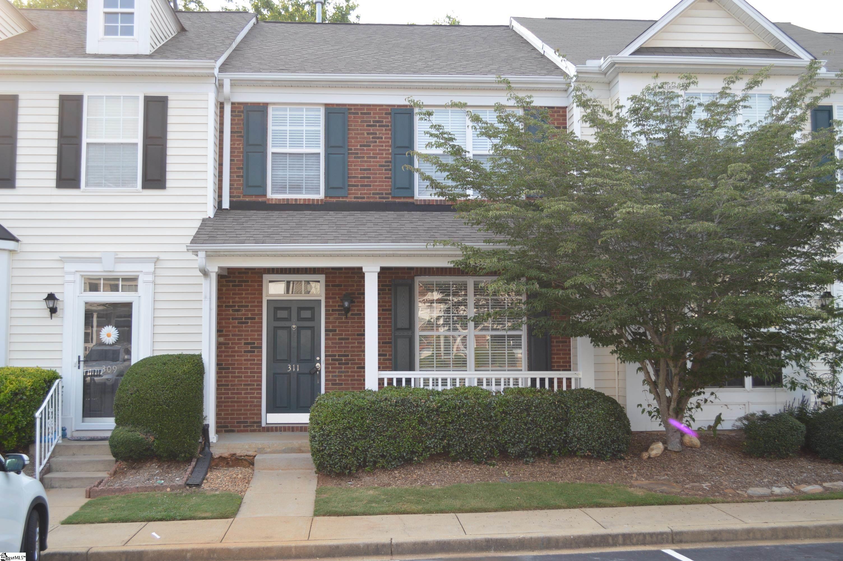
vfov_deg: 34.1
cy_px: 280
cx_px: 422
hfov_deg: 49.6
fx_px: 912
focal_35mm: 39
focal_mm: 26
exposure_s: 1/125
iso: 160
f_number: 4.2
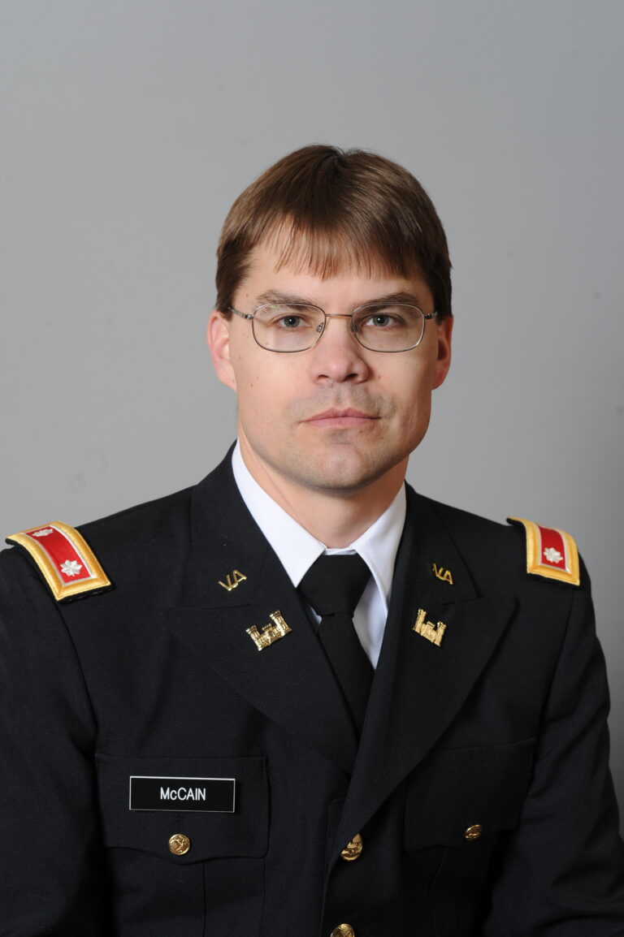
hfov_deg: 13.0
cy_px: 468
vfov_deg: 19.5
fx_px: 2733
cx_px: 312
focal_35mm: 105
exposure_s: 1/125
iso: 200
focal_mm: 105
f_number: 8
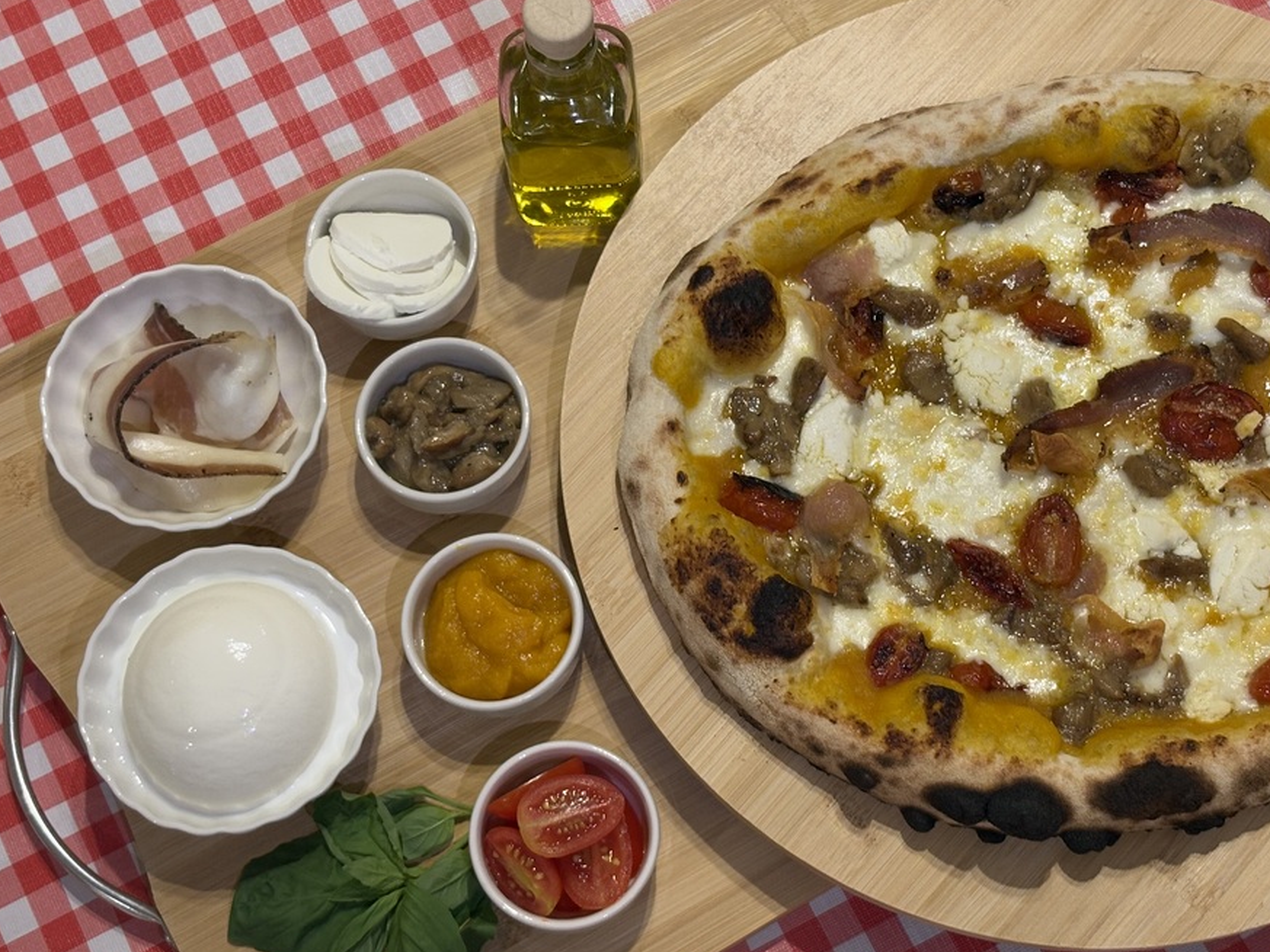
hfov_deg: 31.7
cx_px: 675
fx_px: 2238
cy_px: 483
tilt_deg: -71.5
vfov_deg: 24.0
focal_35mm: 61
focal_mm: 5.96
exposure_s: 1/33
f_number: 1.6
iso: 125
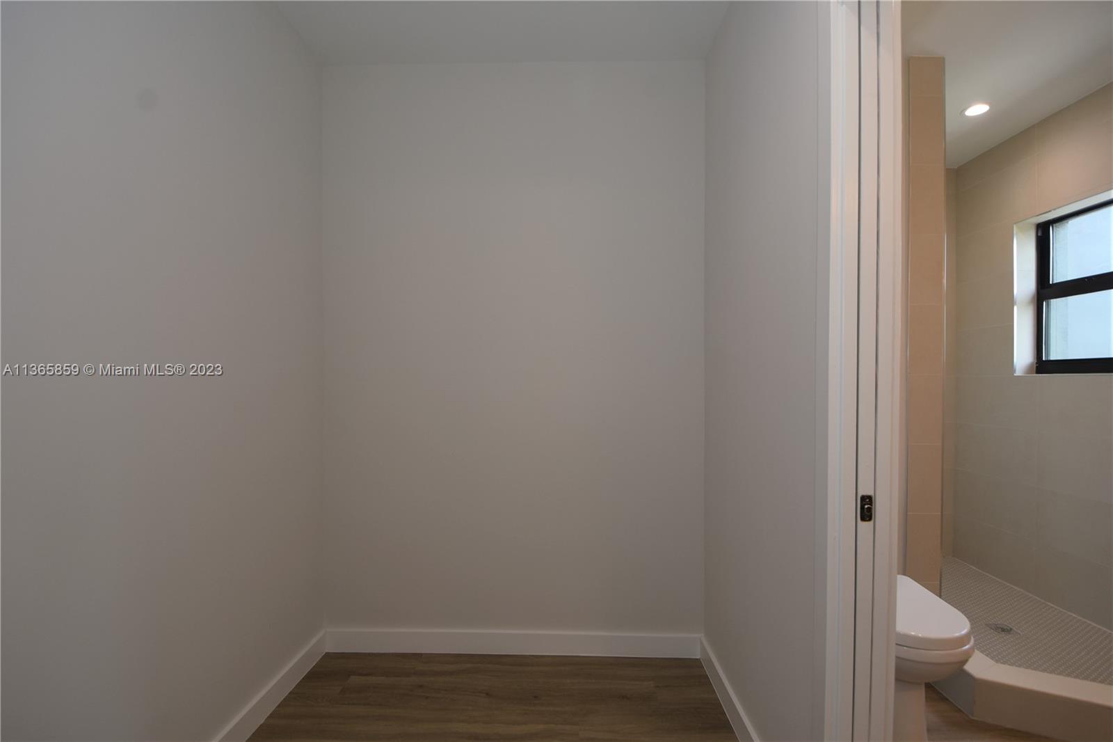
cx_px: 556
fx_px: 464
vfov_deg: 77.3
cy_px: 371
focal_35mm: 15
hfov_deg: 100.4
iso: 200
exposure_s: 1/60
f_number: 5
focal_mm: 10
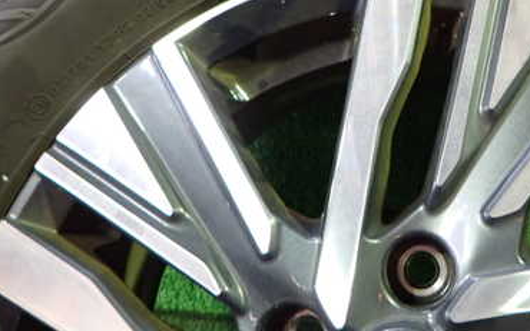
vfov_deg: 29.2
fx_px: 621
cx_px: 394
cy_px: 69
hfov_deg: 44.8
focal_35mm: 43
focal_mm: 4.5
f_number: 2
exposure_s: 1/30
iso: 500
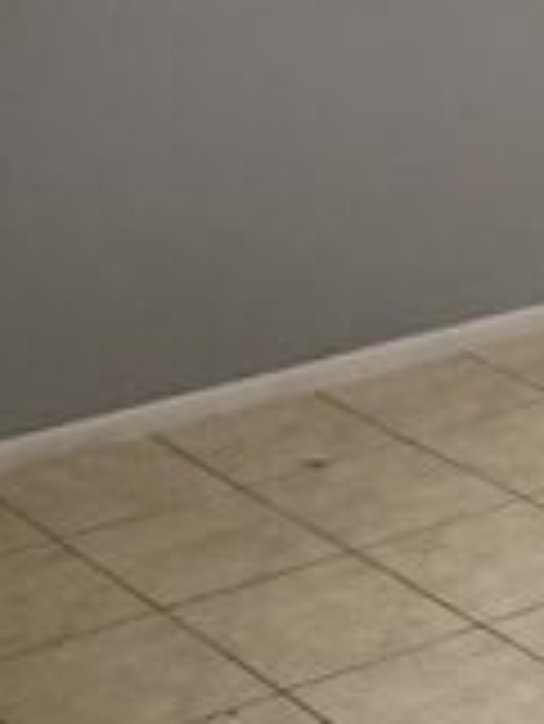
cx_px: 575
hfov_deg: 12.6
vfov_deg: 15.8
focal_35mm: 116
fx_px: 2427
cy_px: -322
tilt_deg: -1.5
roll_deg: +0.7
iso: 100
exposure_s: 1/60
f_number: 1.8
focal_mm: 3.99
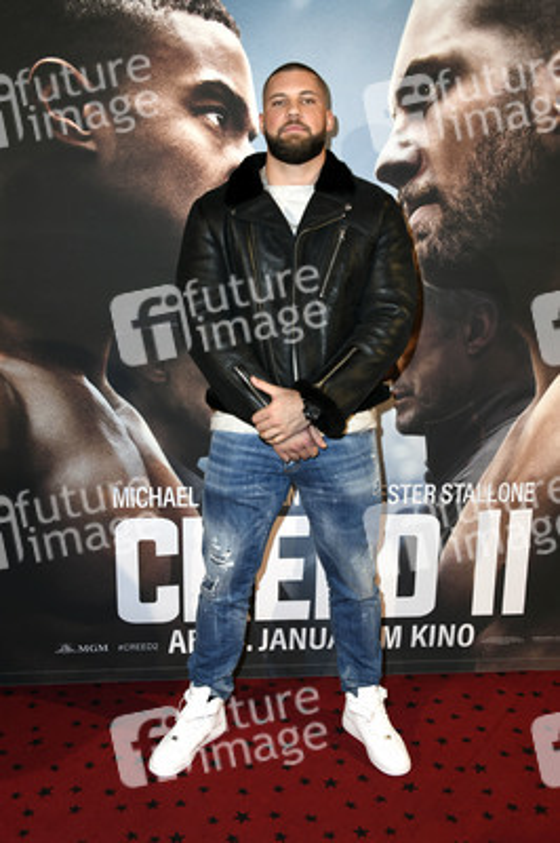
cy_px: 422
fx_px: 748
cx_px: 280
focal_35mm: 32
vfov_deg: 58.8
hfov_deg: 41.0
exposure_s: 1/125
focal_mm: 32
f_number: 6.3
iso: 500
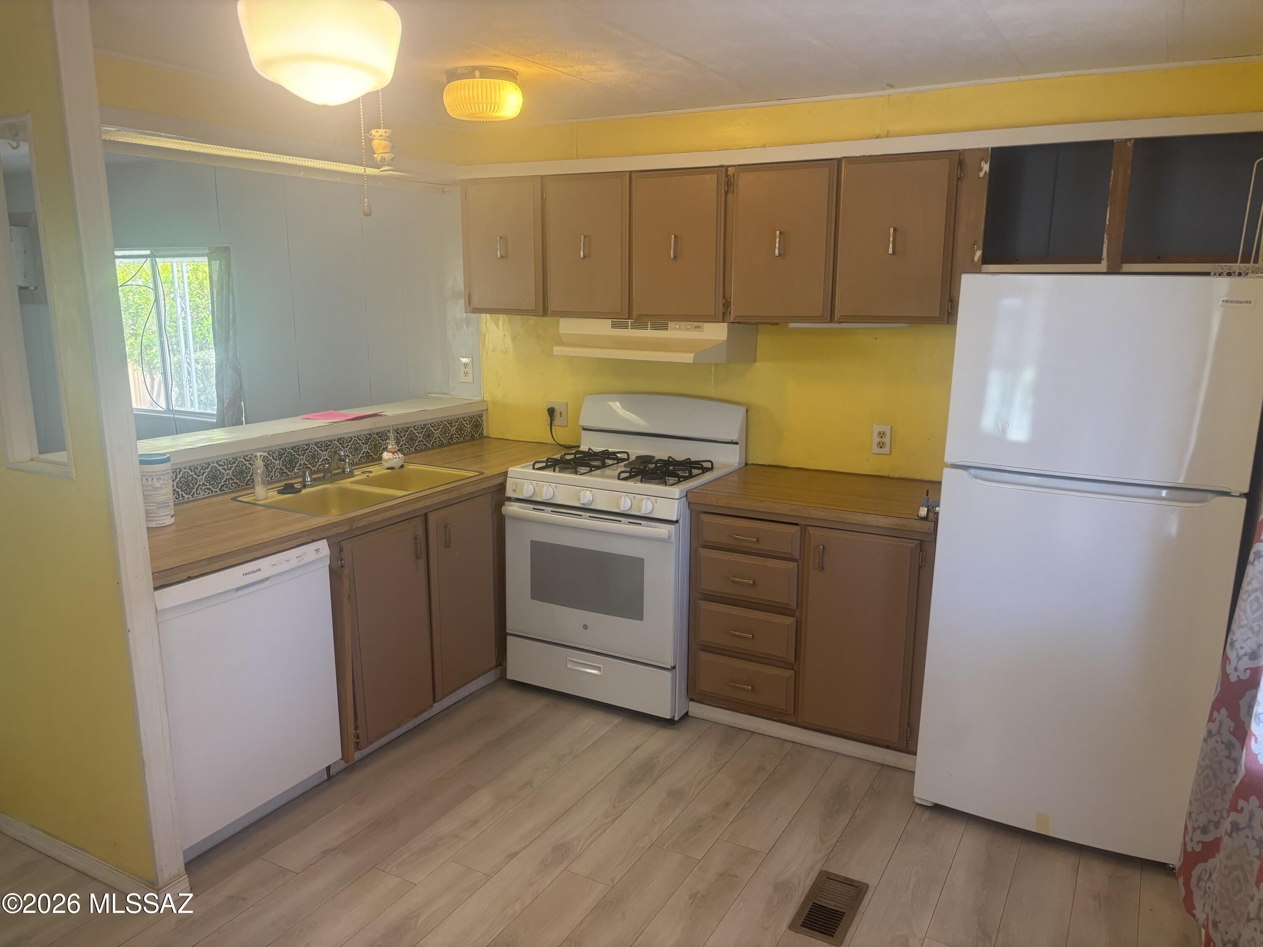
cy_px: 474
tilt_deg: -12.6
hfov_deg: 67.3
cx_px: 632
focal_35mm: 26
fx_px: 949
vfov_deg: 53.1
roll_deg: -0.5
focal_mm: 5.96
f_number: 1.6
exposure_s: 1/60
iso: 125
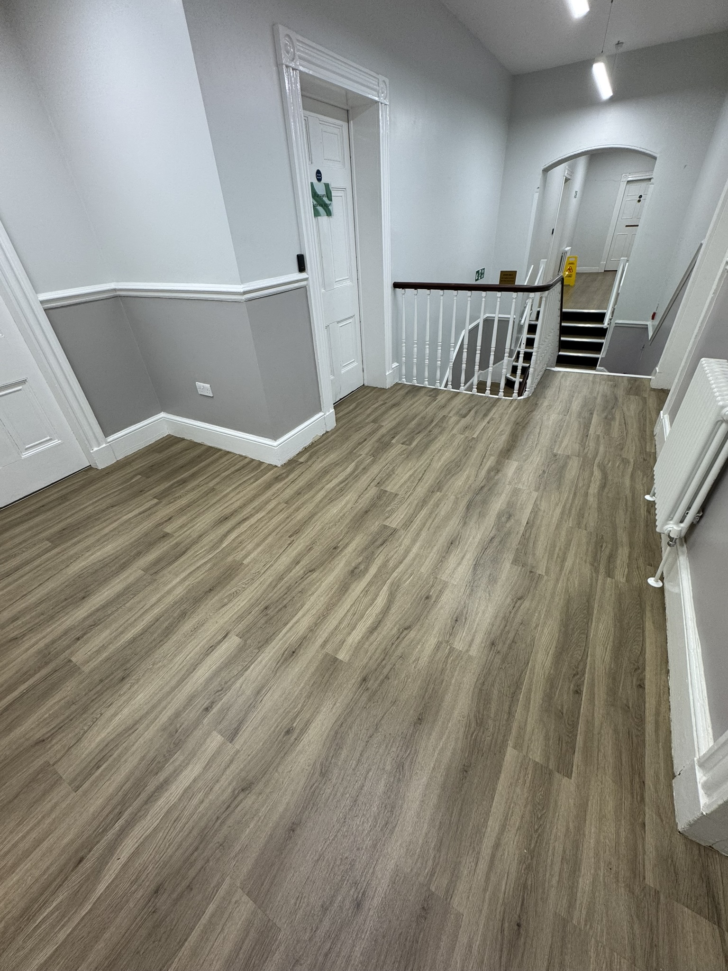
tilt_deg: -33.6
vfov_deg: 102.1
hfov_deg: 85.7
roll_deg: +3.9
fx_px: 393
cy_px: 486
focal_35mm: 14
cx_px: 364
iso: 100
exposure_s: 1/100
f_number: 2.2
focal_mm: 2.22
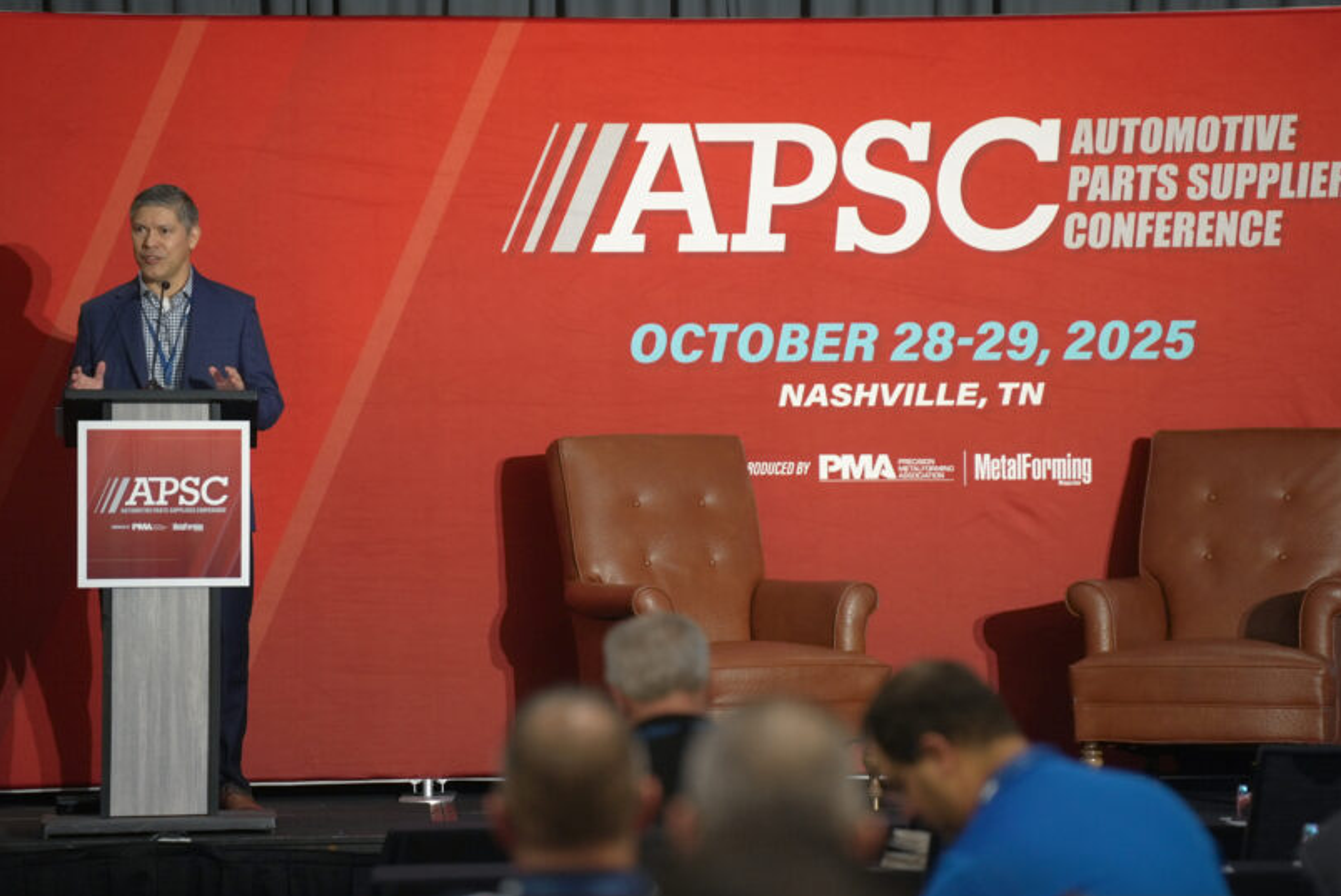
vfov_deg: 7.2
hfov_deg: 10.8
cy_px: 437
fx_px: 7118
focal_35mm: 191
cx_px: 706
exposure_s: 1/125
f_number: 2.8
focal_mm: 150
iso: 800
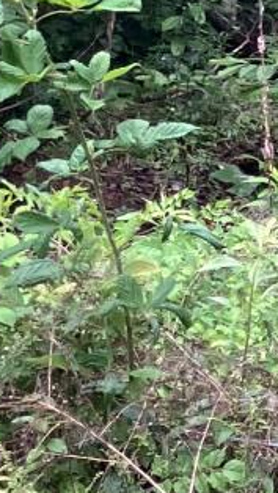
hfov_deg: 5.6
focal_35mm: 194
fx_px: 2538
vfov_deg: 11.0
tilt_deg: +2.1
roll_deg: -0.4
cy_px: -42
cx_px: 1054
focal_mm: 3.99
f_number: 1.8
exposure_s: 1/121
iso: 25
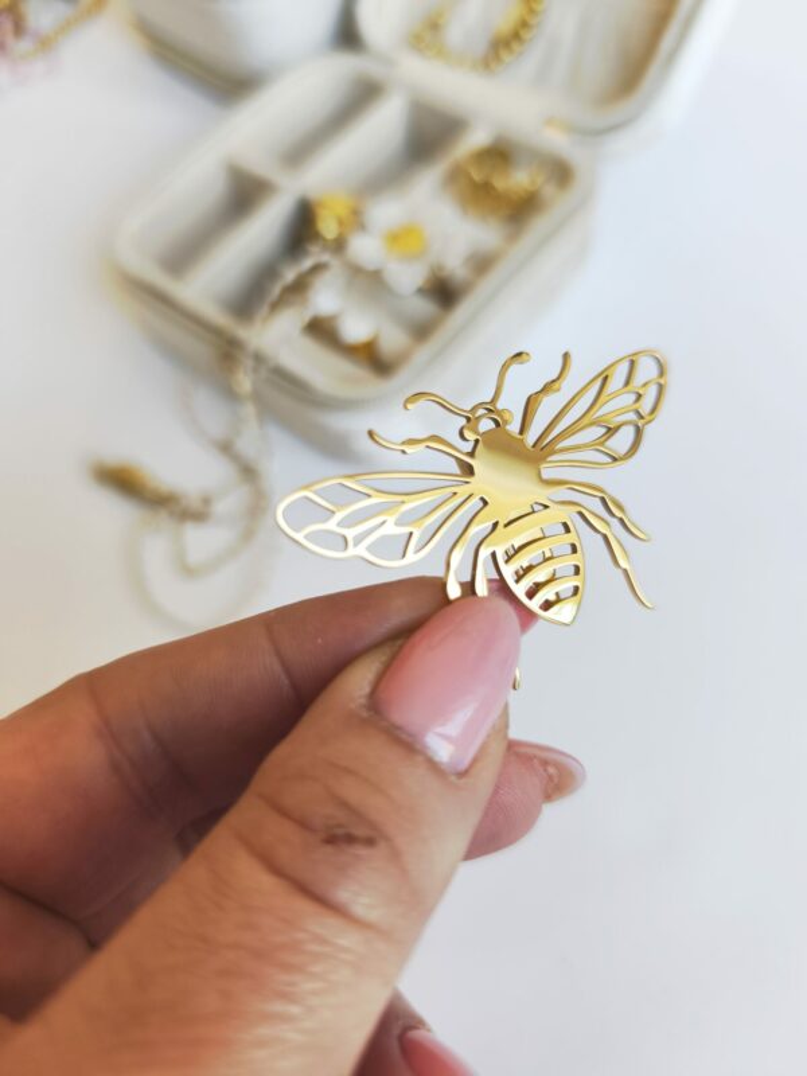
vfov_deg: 73.9
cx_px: 404
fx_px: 715
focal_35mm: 23
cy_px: 538
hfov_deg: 58.9
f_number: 1.65
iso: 250
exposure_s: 1/100
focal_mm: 6.18
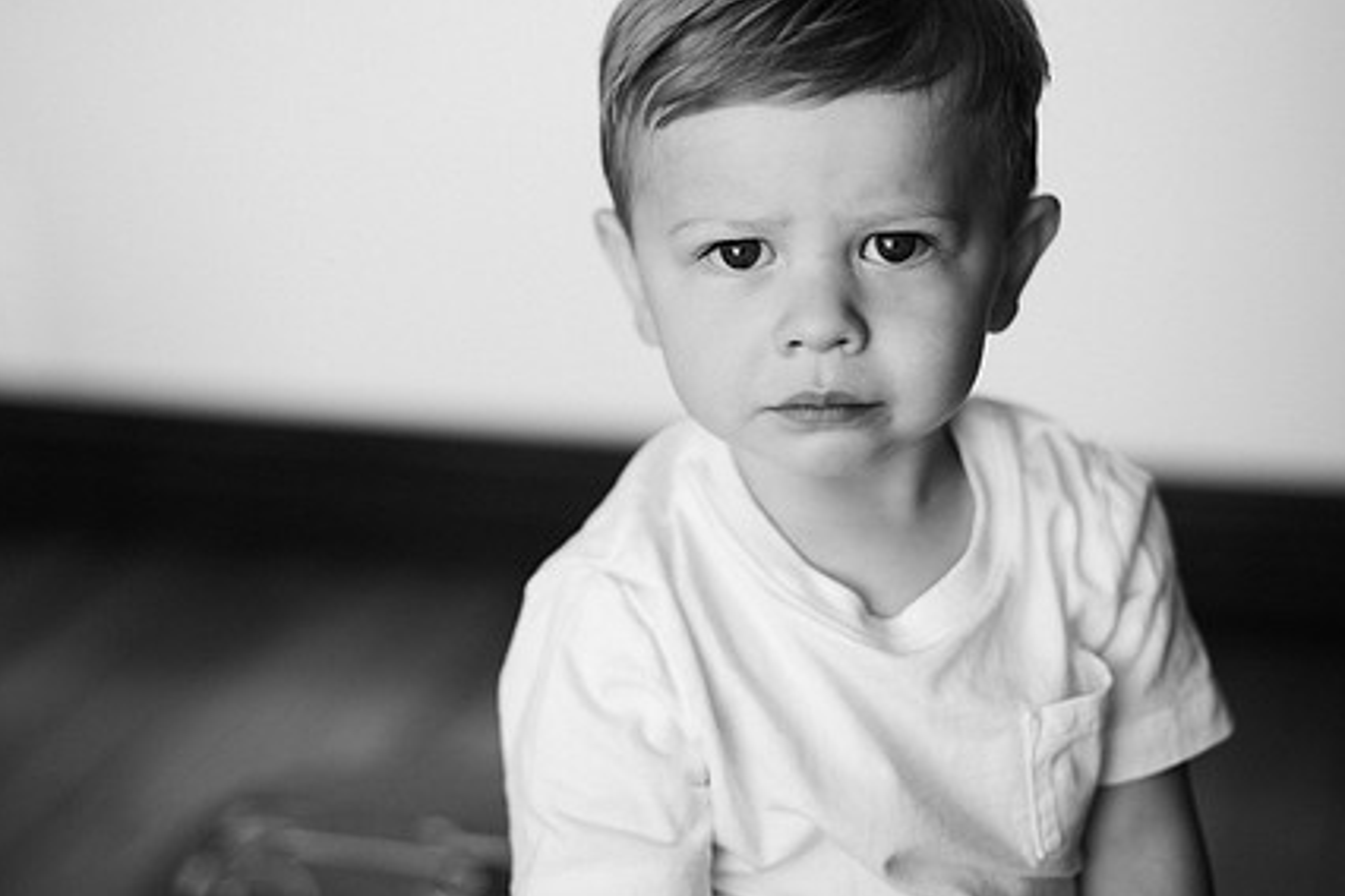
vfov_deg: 20.0
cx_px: 644
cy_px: 328
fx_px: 2540
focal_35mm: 68
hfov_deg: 29.7
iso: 500
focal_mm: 50
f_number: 1.8
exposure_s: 1/1000
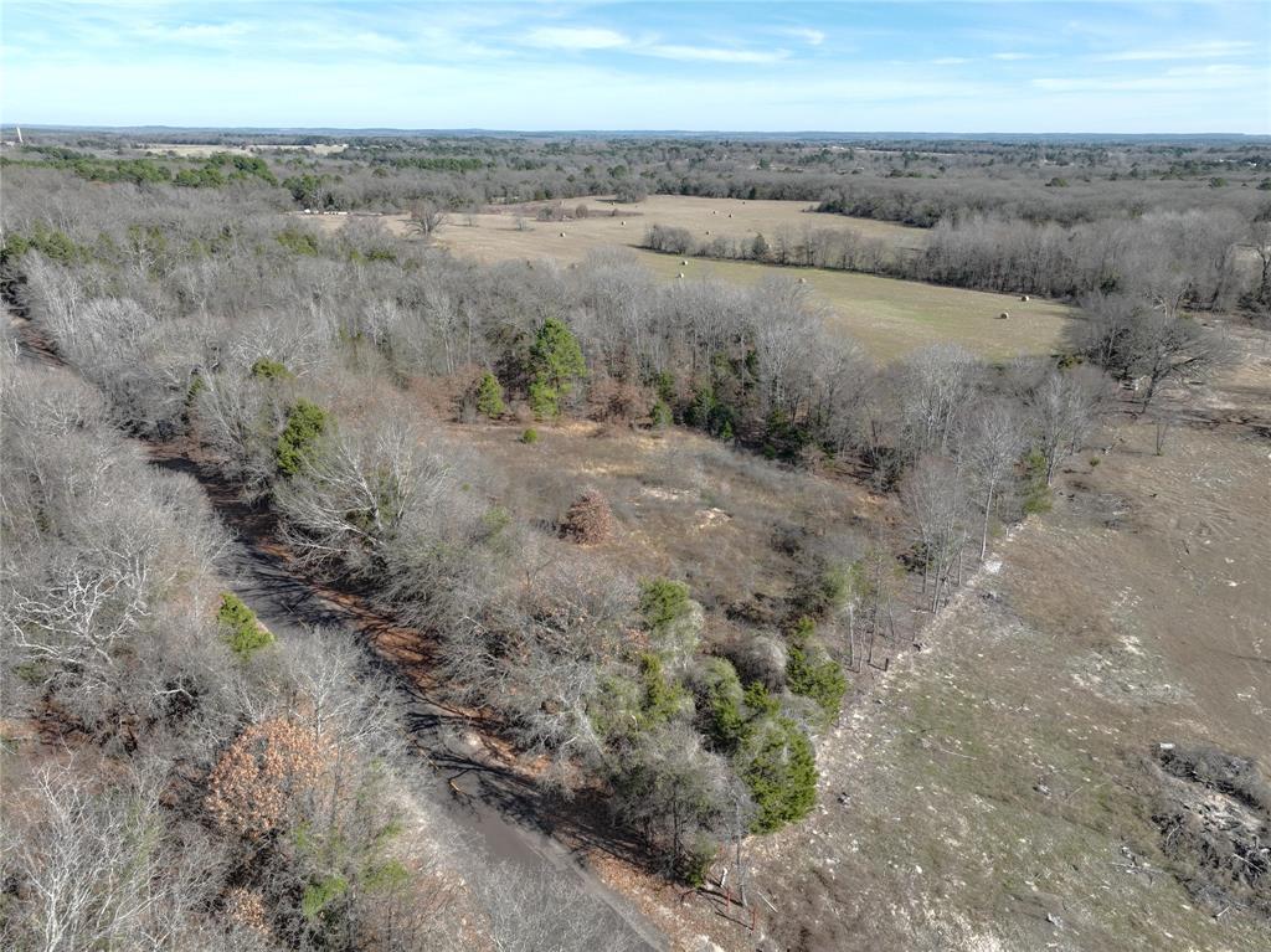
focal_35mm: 24
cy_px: 476
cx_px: 636
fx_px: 881
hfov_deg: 71.6
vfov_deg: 56.8
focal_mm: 12.29
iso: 100
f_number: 6.3
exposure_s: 1/250
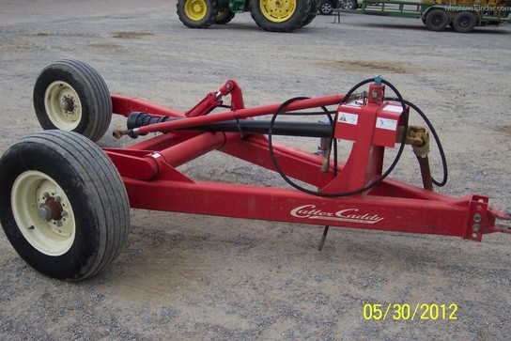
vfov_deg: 35.1
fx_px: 539
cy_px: 170
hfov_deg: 50.7
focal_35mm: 38
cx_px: 256
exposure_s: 1/700
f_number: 2.8
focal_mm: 8
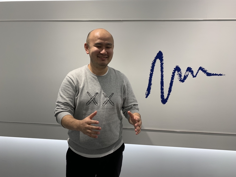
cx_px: 118
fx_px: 177
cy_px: 88
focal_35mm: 26
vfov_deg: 53.1
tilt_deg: -10.8
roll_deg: -1.0
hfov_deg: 67.3
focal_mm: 4.25
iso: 64
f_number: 1.8
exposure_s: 1/100
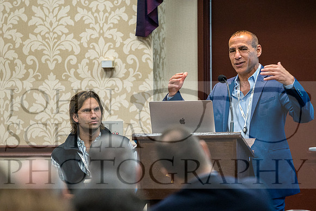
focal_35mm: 300
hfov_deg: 6.9
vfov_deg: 4.6
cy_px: 106
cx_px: 158
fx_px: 2634
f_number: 3.5
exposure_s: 1/160
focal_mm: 200
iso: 3200
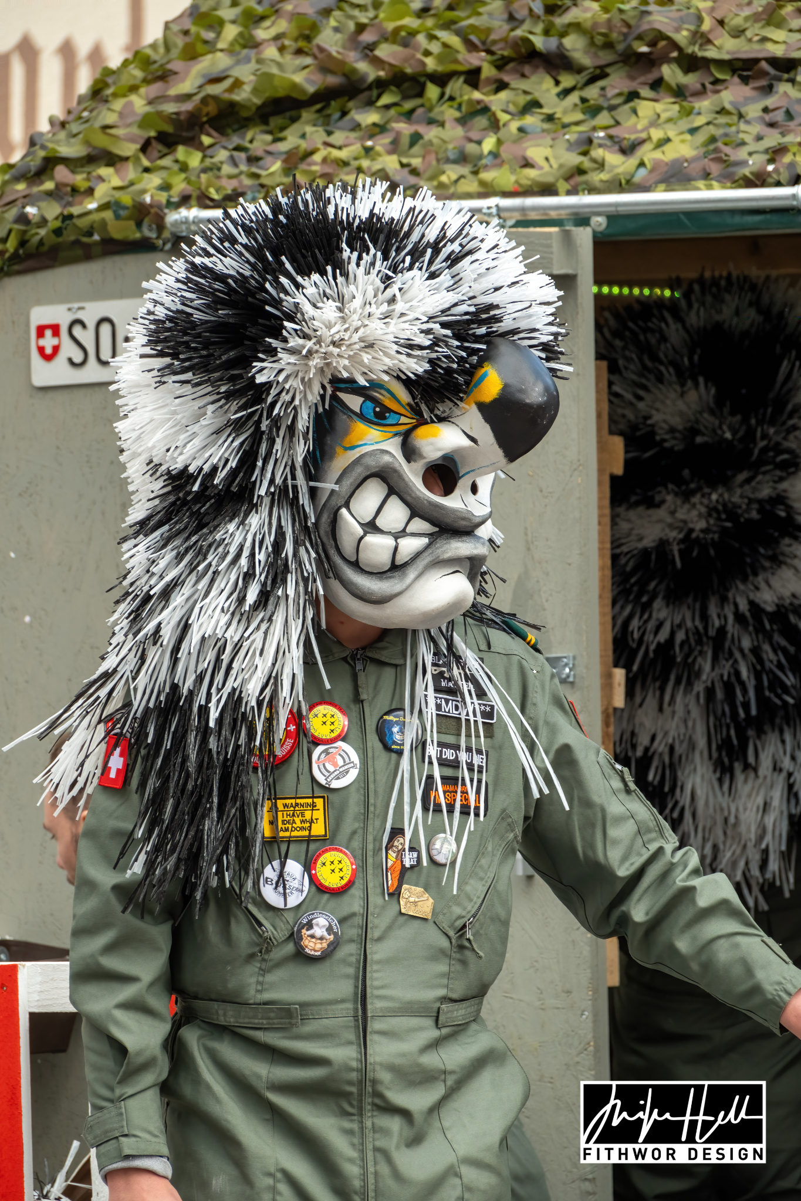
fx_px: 9246
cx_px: 400
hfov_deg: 5.0
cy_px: 600
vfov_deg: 7.4
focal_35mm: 277
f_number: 5
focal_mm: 184.6
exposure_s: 1/500
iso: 400
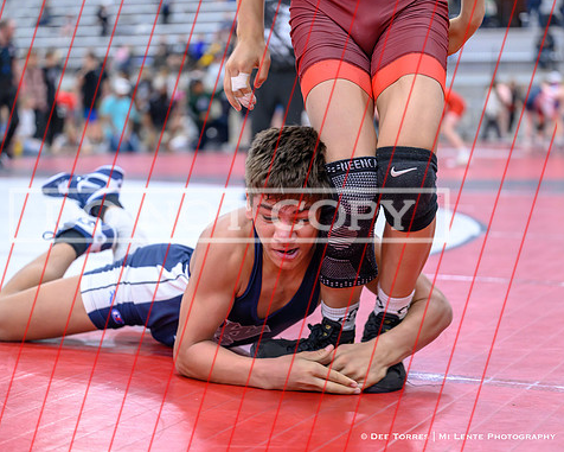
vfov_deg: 19.2
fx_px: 1336
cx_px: 229
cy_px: 224
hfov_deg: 23.8
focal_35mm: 80
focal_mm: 70
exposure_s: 1/640
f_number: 2.8
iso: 2200
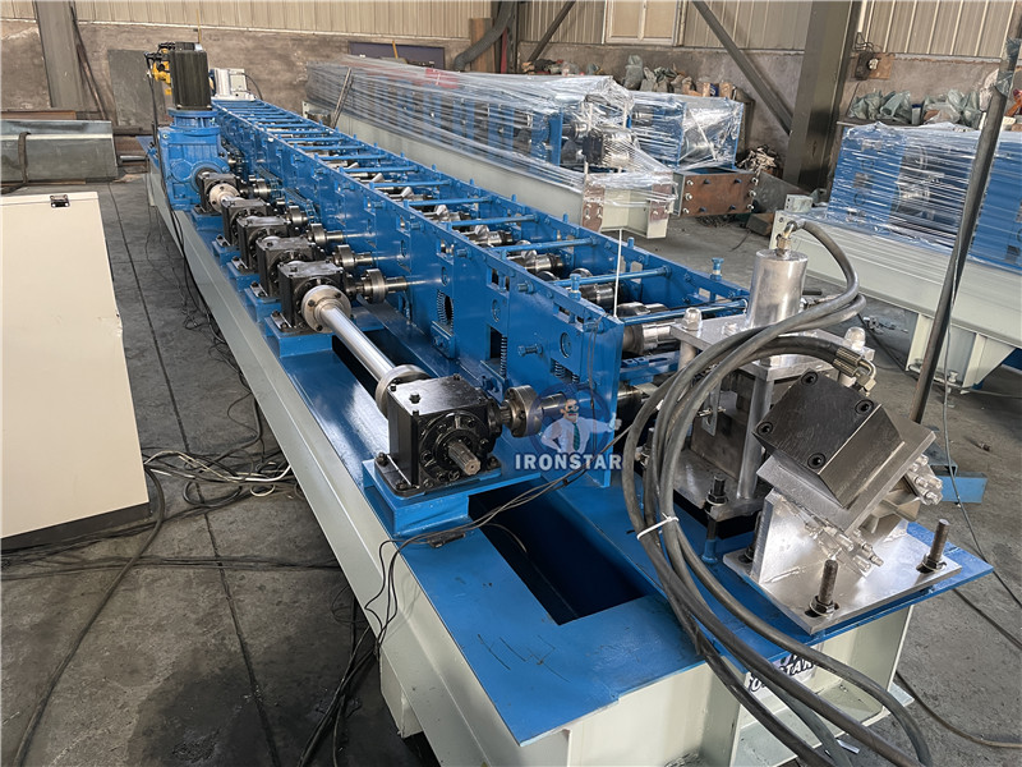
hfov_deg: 67.3
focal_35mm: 26
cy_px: 384
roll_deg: -2.3
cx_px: 511
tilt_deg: -22.9
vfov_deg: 53.1
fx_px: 768
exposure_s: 1/60
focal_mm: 4.2
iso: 125
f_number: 1.6
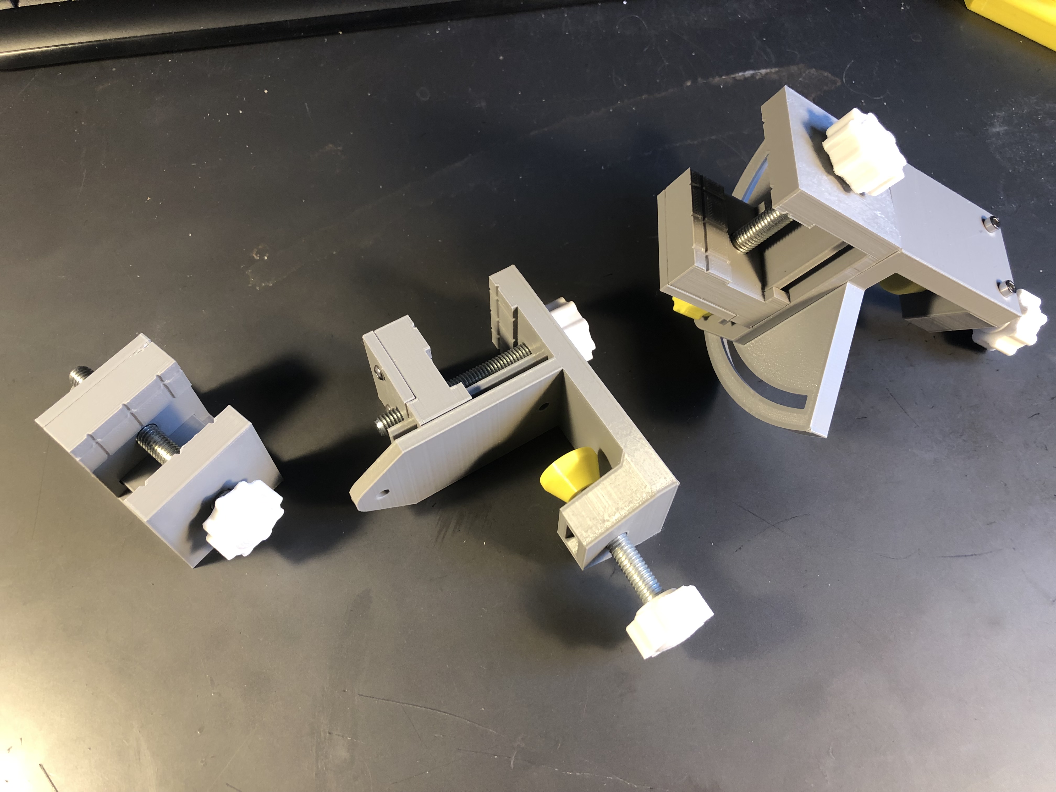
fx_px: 854
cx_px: 528
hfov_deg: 63.4
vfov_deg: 49.7
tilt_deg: -61.4
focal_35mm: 28
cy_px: 396
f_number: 1.8
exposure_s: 1/20
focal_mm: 3.99
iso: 40
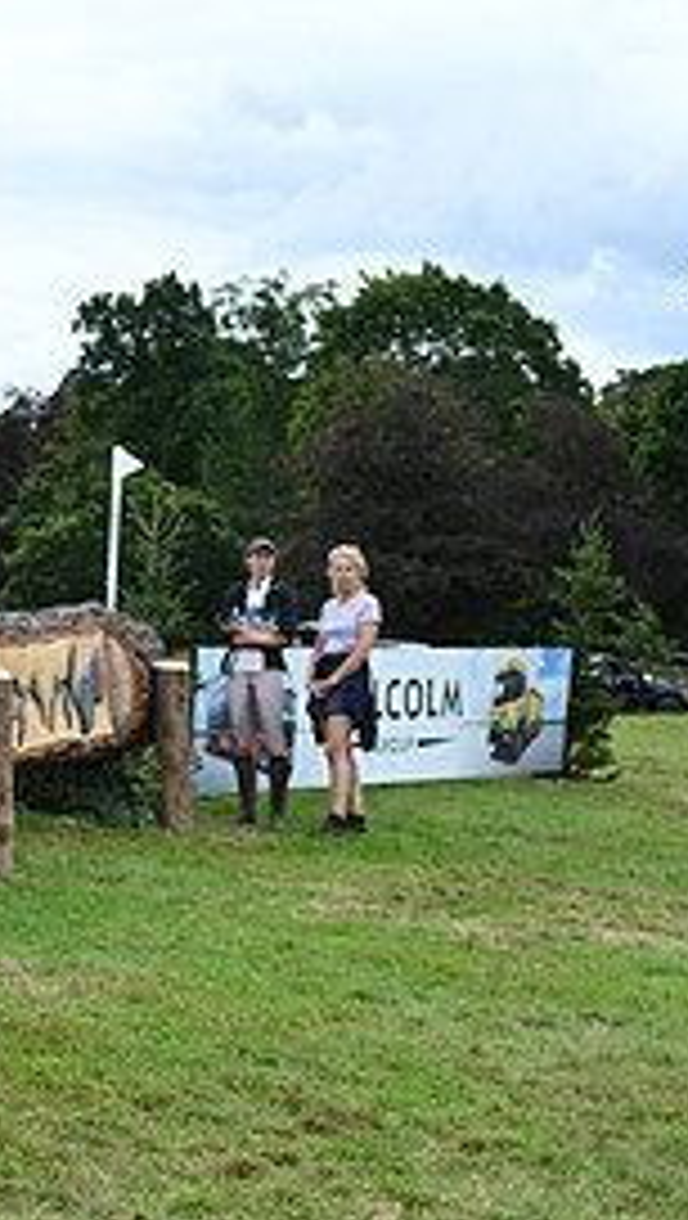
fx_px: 3622
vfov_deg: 19.1
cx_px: -553
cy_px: 605
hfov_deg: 10.2
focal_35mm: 112
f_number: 5.6
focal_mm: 50
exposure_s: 1/1250
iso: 720
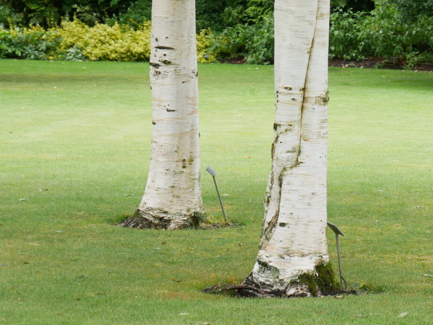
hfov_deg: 7.5
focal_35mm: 263
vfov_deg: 5.6
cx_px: 458
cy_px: 12
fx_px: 3290
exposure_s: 1/160
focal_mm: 60
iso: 200
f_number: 5.6
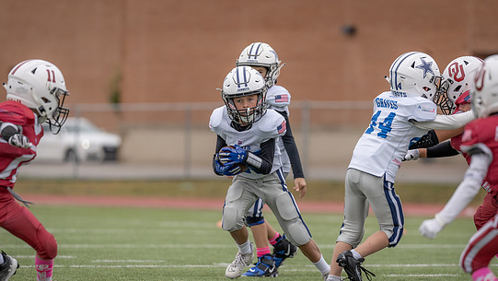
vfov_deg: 3.9
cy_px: 179
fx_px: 4122
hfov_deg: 6.9
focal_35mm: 312
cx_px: 272
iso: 200
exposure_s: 1/1250
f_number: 2.8
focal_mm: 200
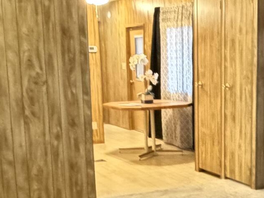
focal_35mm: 66
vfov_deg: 22.0
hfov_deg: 27.6
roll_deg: -0.5
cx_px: 268
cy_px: 154
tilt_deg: -10.2
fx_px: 503
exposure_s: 1/30
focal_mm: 2.22
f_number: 2.2
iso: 1250
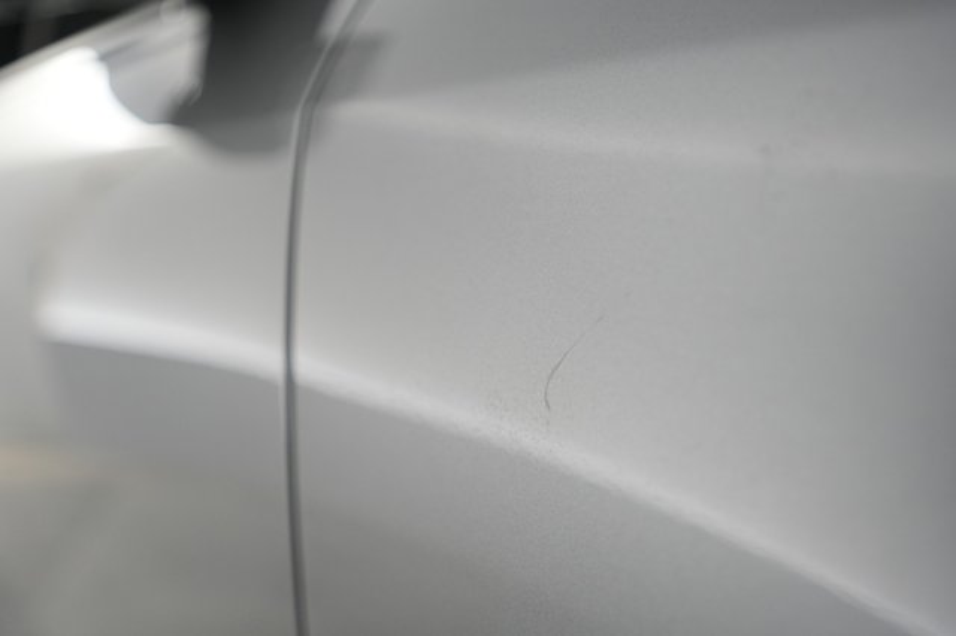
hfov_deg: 65.5
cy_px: 318
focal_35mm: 28
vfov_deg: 46.4
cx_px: 478
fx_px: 743
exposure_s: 1/200
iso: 2000
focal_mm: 28
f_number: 2.8
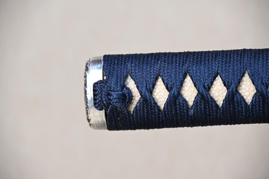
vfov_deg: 9.5
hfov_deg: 14.3
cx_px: 134
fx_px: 1076
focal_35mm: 144
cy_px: 90
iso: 100
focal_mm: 96
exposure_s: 1/2
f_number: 5.6
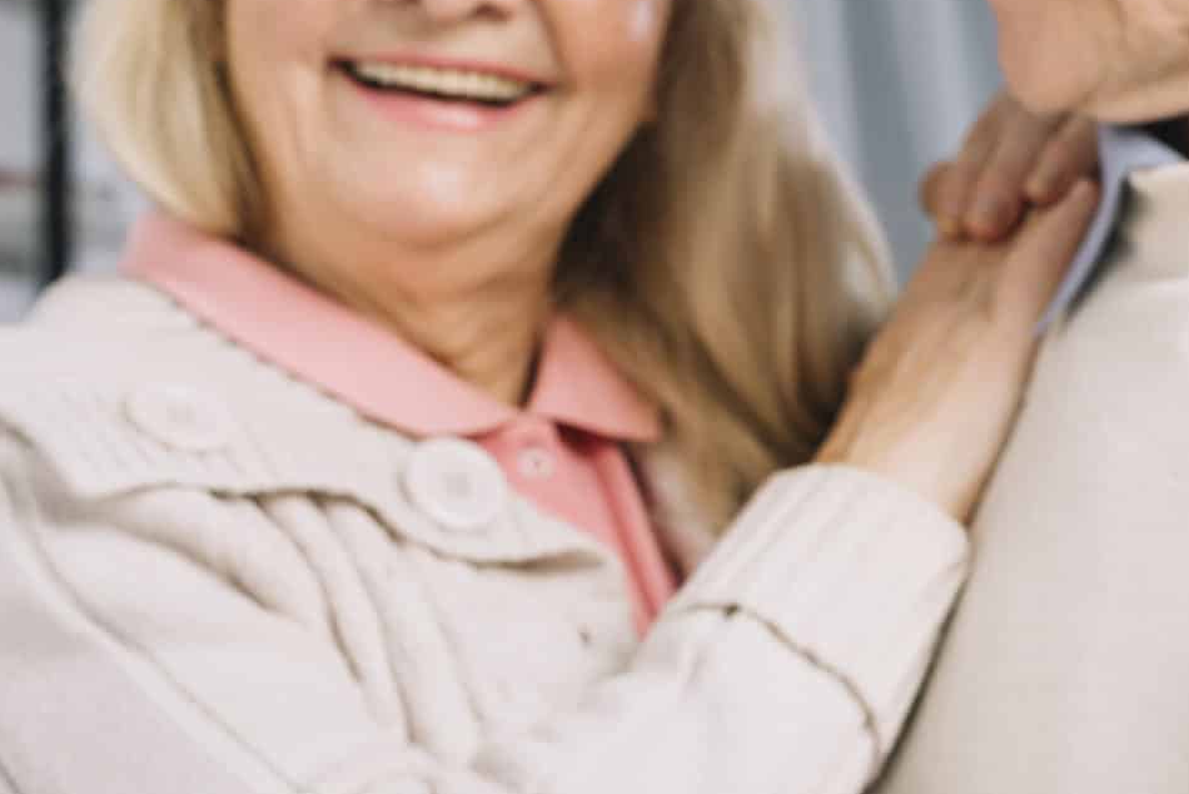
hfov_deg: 20.0
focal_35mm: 100
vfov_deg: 13.6
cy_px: 174
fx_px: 3304
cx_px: 1085
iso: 100
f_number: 6.3
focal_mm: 50
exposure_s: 1/160
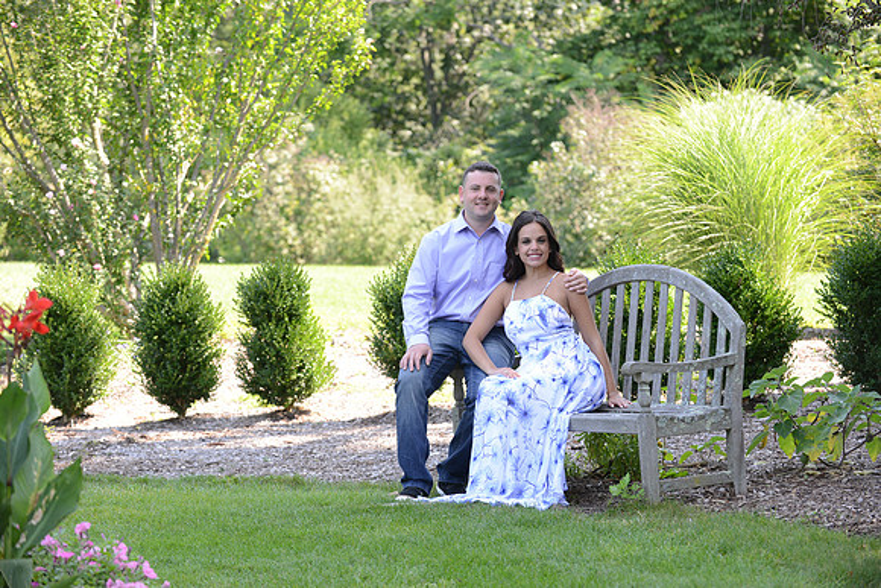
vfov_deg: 12.5
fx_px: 2692
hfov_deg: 18.6
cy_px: 294
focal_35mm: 110
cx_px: 440
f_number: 5.6
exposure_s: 1/250
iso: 400
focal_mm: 110
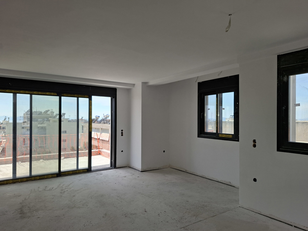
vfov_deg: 58.9
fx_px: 205
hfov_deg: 73.9
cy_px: 116
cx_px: 154
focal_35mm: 23
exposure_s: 1/929
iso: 50
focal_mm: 5.54
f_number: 1.8
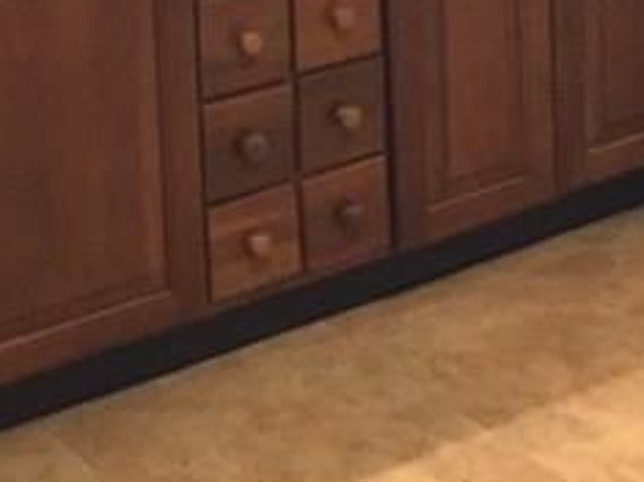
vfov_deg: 10.9
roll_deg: +0.8
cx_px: 479
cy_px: -380
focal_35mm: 127
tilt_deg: -9.0
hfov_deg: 15.5
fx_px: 2360
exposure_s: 1/15
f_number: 2.2
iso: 500
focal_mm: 4.15
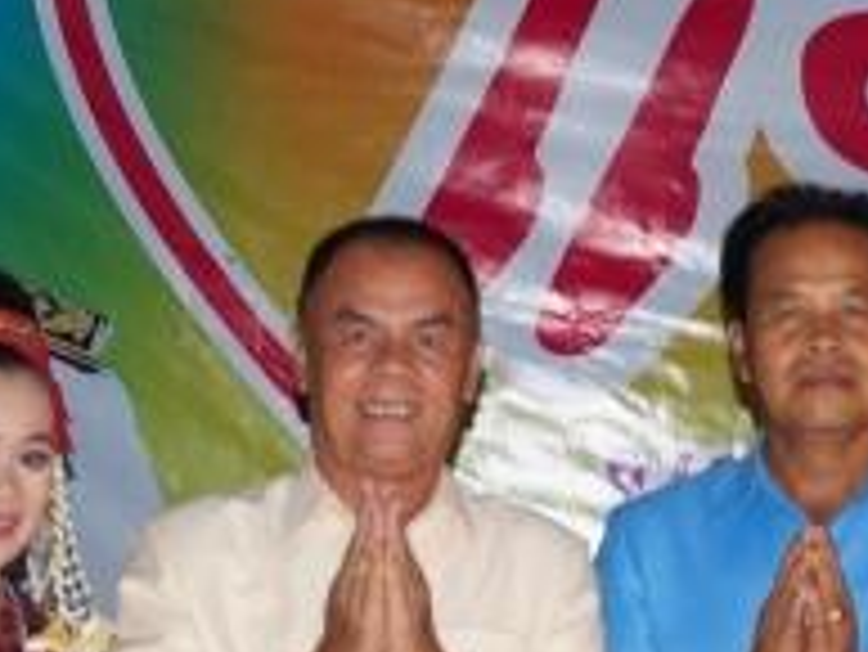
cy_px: 836
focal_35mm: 153
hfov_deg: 12.9
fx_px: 3839
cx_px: 625
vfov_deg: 9.5
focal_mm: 20
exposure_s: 1/125
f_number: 3.5
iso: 640
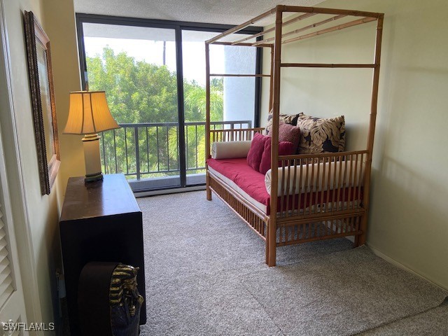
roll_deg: -0.6
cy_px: 168
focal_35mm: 26
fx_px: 336
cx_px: 224
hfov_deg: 67.3
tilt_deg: -13.2
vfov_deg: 53.1
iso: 64
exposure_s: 1/122
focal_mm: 4.25
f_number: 1.8
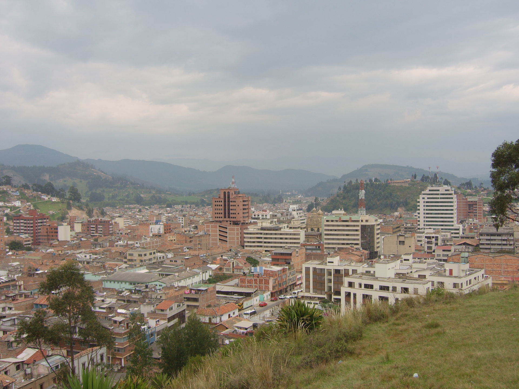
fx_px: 465
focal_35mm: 31
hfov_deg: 58.4
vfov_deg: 45.4
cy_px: 194
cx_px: 260
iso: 50
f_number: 6.7
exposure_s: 1/162
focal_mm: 8.13
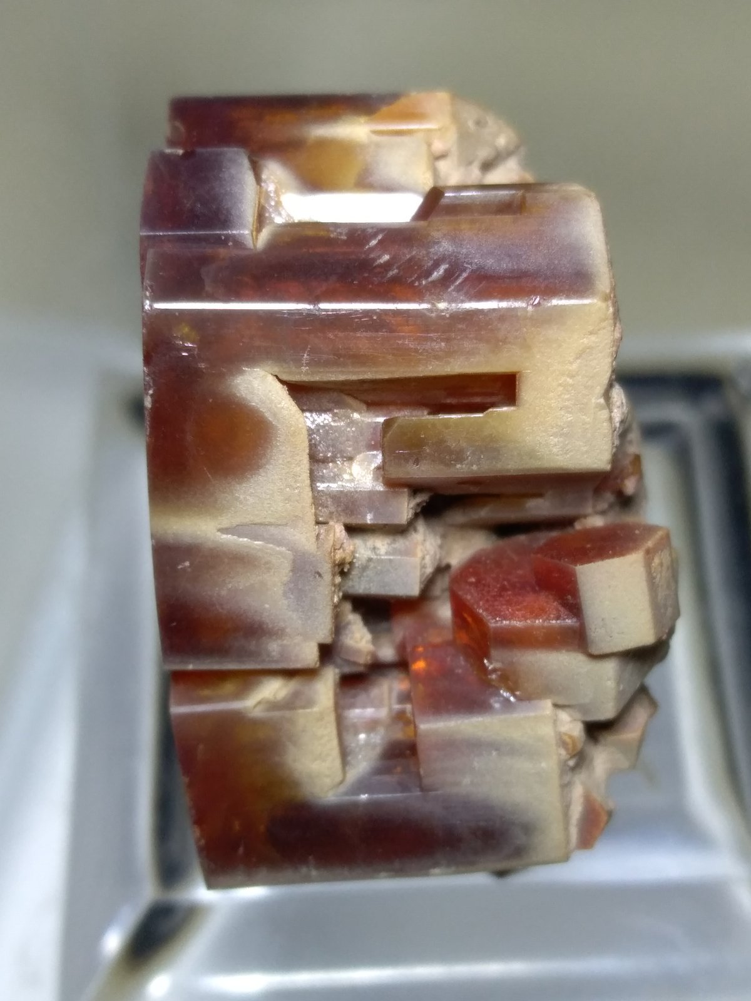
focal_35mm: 26
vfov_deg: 67.3
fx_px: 752
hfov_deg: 53.1
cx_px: 376
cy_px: 500
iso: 149
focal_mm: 3.54
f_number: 2
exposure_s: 1/50
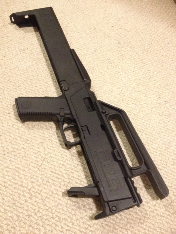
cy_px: 117
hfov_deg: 40.7
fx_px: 237
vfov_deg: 52.6
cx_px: 88
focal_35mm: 35
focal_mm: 4.28
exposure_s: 1/15
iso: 640
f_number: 2.4
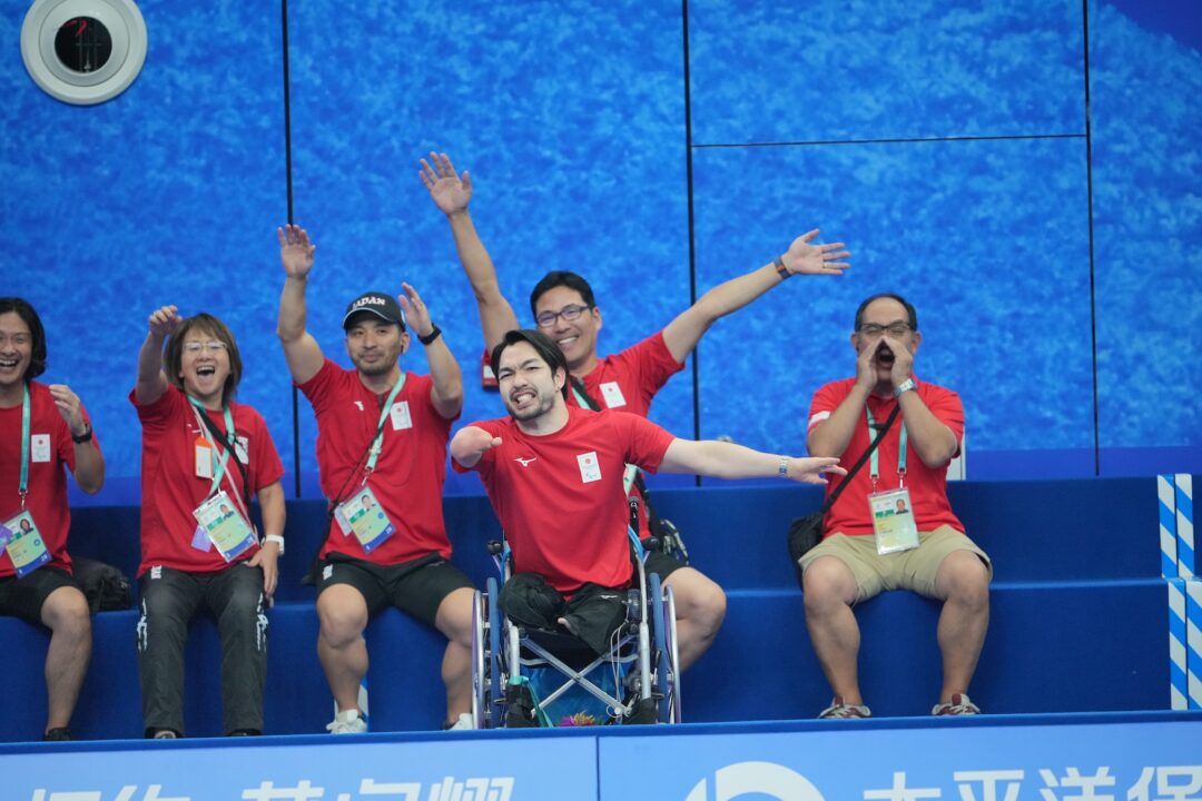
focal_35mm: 400
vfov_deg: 3.4
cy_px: 400
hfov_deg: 5.2
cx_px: 601
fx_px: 13355
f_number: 2.8
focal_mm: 400
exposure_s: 1/1250
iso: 3200
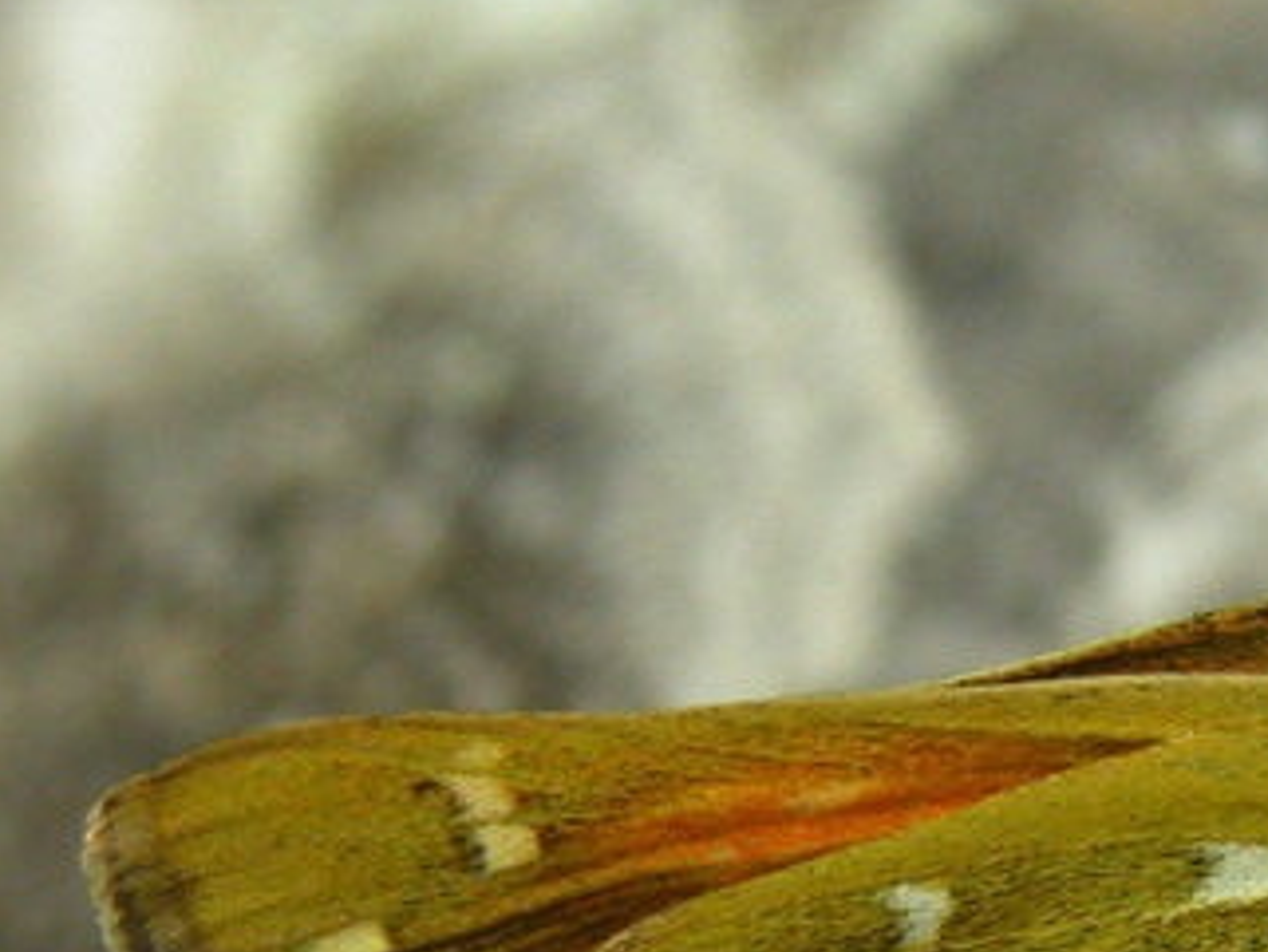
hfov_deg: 6.4
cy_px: 992
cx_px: 1045
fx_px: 11286
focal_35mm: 308
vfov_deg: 4.8
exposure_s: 1/1748
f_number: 5.3
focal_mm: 29.5
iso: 200
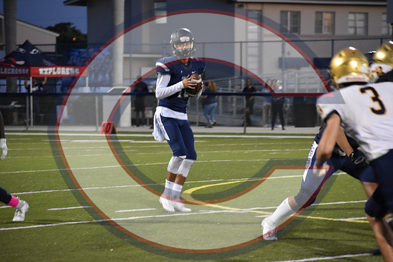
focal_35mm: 218
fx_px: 2375
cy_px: 131
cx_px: 196
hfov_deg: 9.5
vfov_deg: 6.3
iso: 3200
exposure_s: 1/100
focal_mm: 145
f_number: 4.8
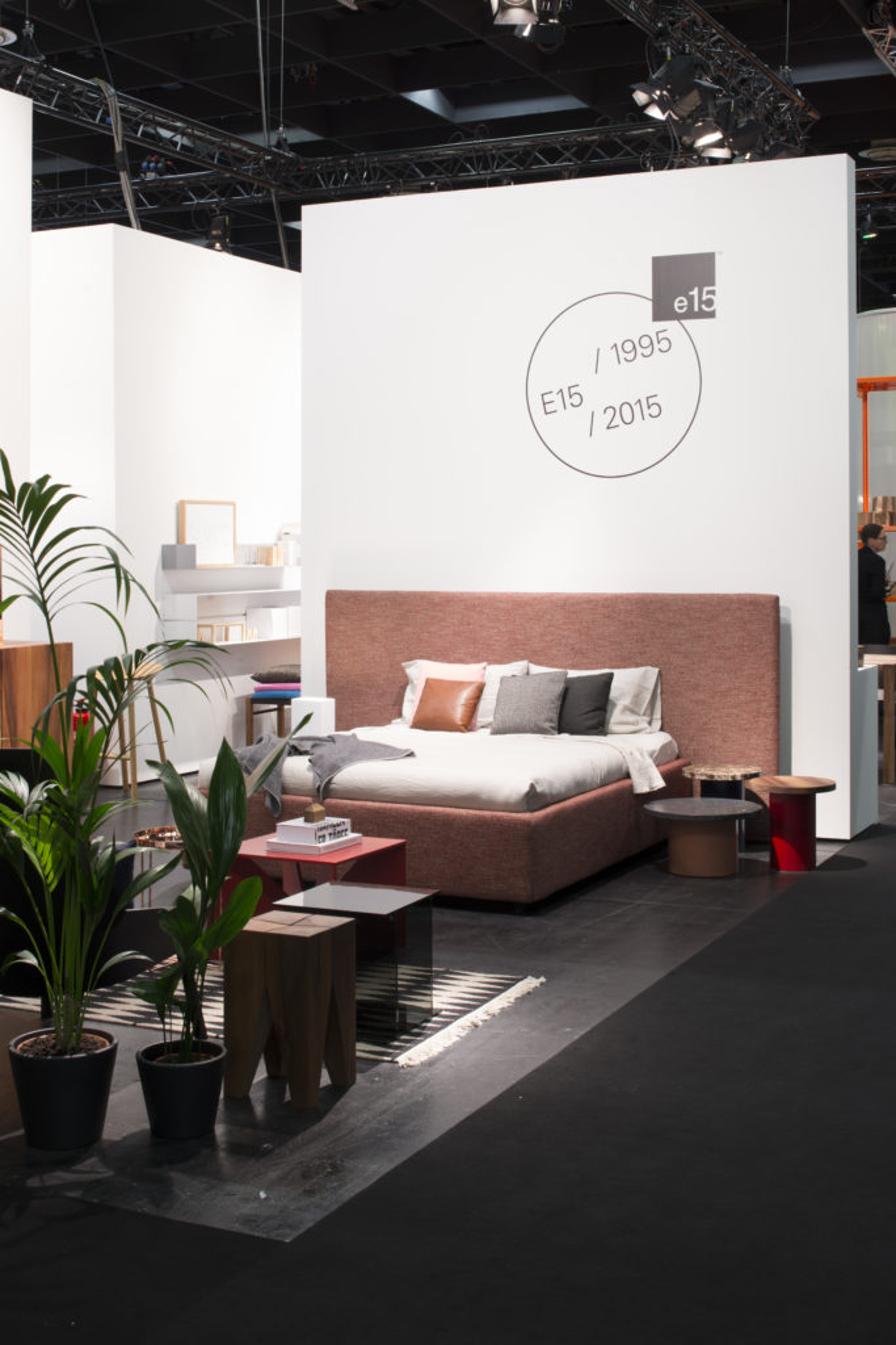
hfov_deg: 29.9
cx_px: 448
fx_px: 1679
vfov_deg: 43.6
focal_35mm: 45
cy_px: 672
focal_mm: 45
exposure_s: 1.3
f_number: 13
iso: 200
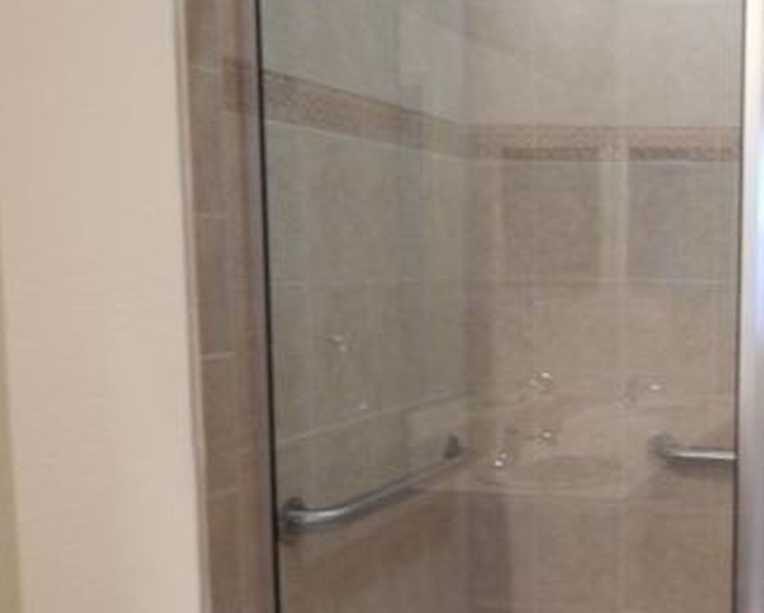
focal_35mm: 47
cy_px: 409
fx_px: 1063
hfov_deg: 36.1
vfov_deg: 31.9
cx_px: 744
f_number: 3
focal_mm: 4
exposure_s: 1/15
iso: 200
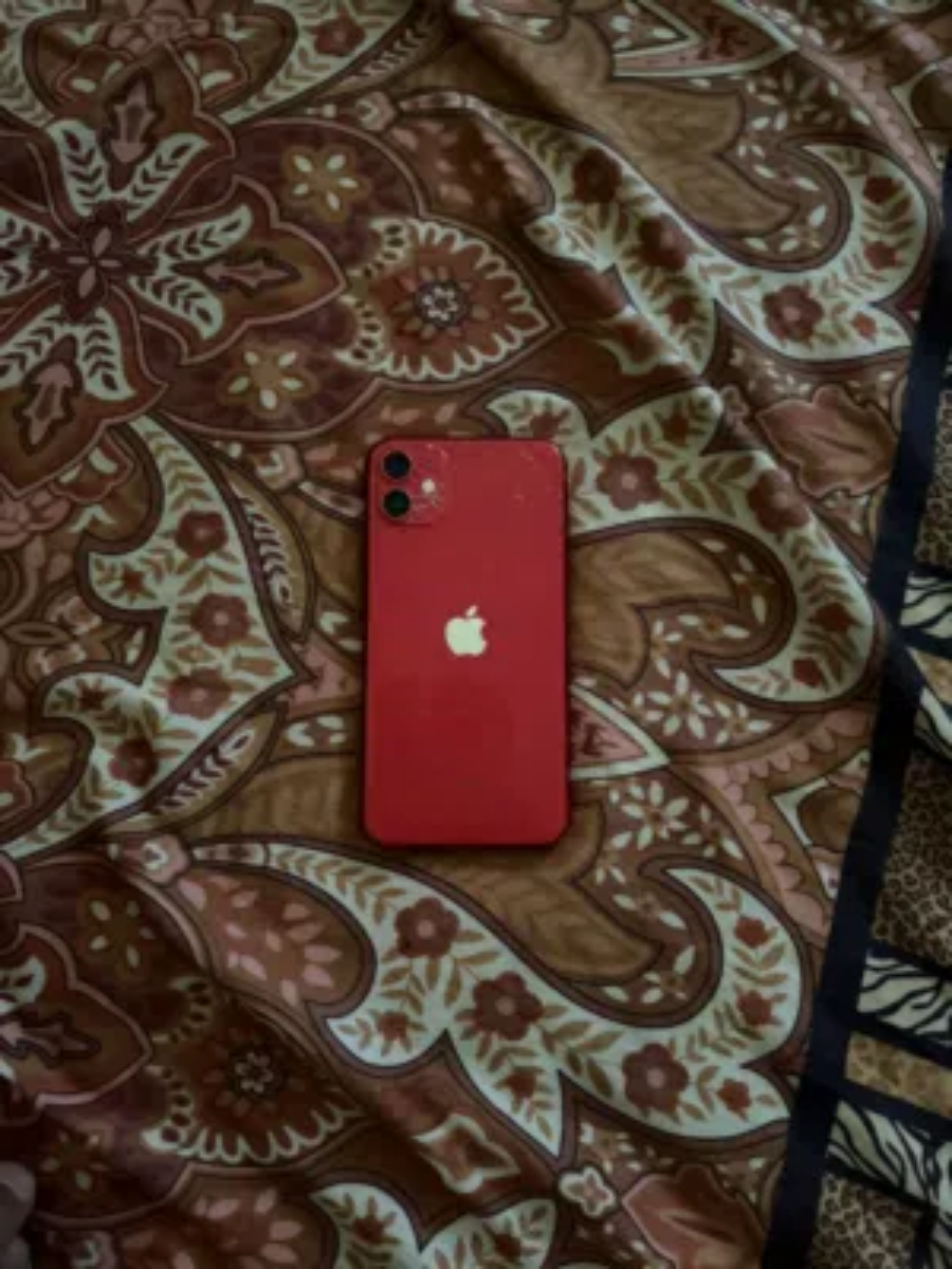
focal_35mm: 24
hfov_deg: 56.8
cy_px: 634
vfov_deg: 71.6
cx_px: 476
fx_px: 880
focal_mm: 6.76
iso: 1600
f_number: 1.78
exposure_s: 1/30
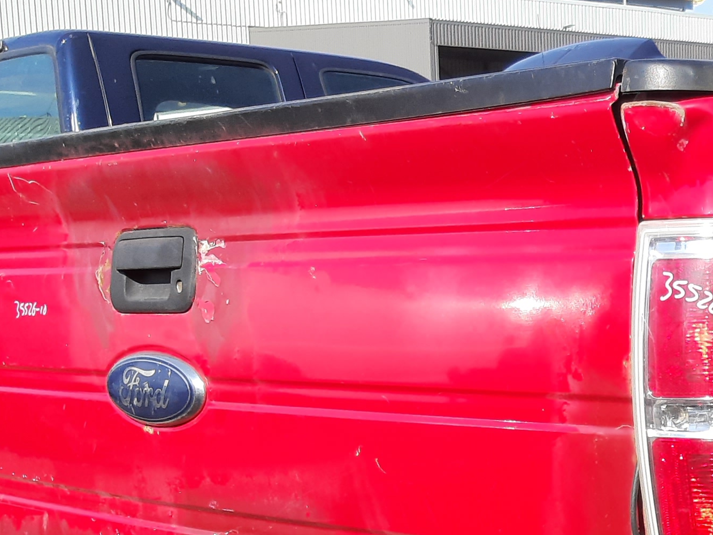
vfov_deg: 18.6
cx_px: 811
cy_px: 491
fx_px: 1607
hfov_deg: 23.3
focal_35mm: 78
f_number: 1.7
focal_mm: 3.92
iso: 40
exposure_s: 1/858
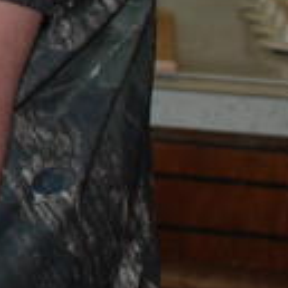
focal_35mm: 231
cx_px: -406
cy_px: -268
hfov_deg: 7.1
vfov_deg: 7.3
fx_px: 2174
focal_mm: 26
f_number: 4
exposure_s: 1/60
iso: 200
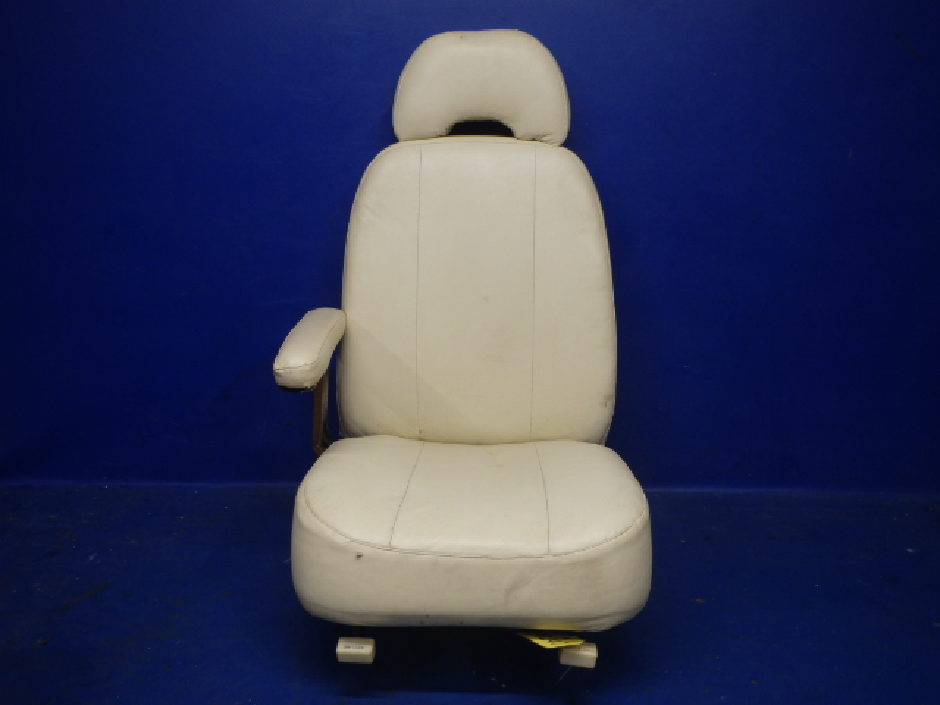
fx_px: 760
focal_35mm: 28
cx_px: 470
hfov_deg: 63.4
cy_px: 352
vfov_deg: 49.7
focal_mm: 5
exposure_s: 1/40
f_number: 3.9
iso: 200
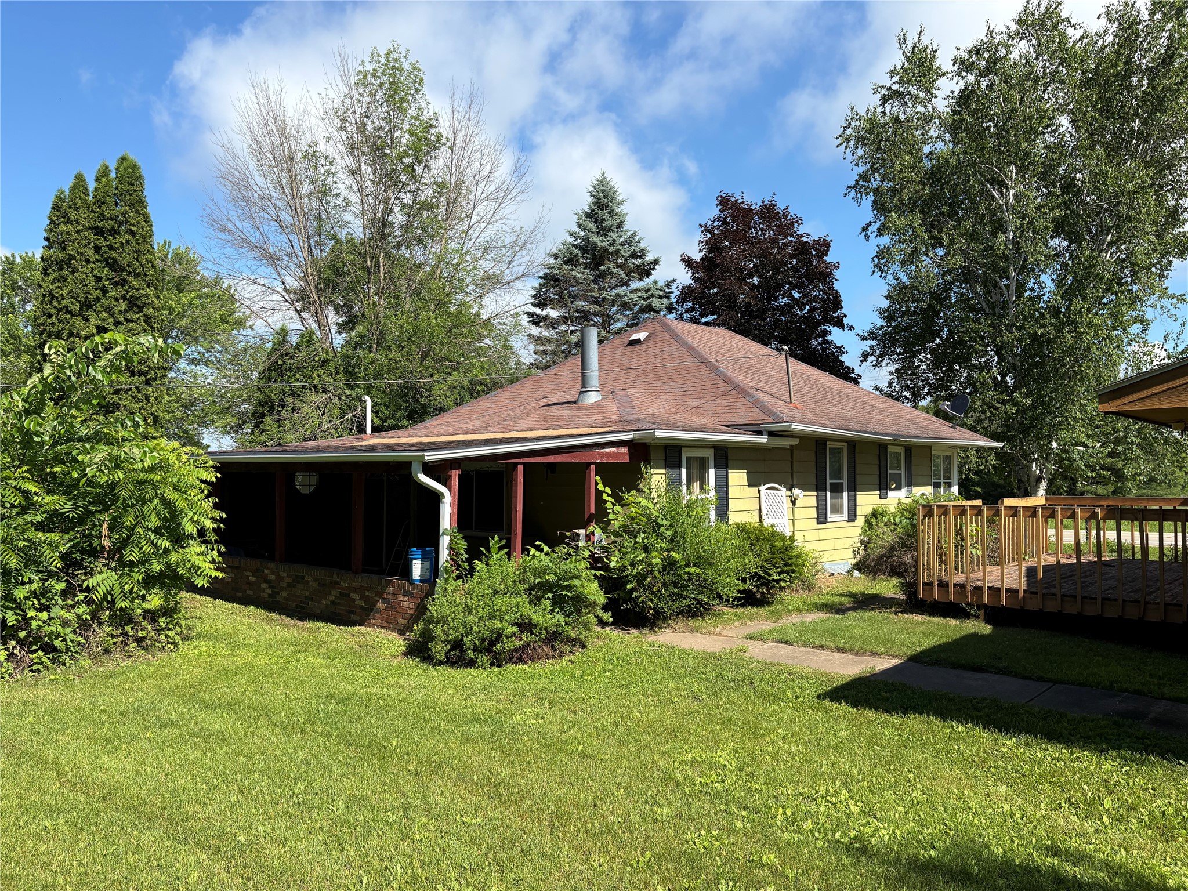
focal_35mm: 26
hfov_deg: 67.3
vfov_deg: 53.1
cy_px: 446
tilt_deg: +1.7
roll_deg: +0.6
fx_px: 892
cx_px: 594
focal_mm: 5.96
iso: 50
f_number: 1.6
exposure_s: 1/2208
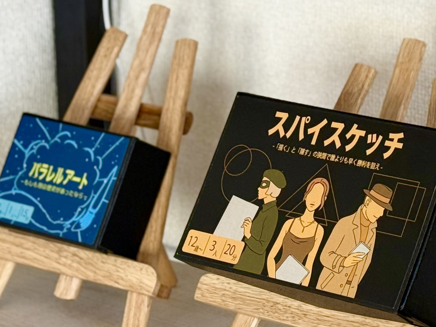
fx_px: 1549
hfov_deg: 15.7
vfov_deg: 12.0
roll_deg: +0.1
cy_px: 34
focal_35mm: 123
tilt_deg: -11.2
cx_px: 426
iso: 100
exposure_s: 1/106
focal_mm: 6.76
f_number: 1.78
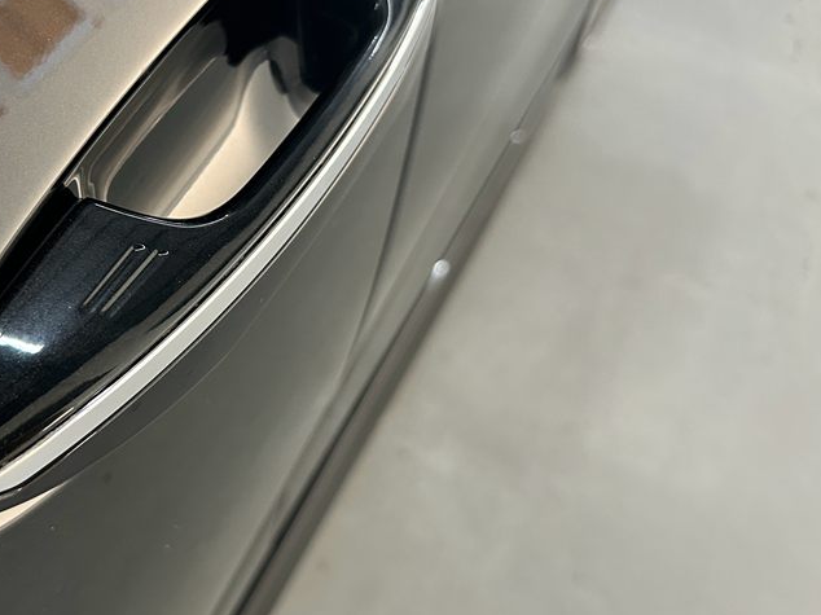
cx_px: 208
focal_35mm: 42
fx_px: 996
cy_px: 290
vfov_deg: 34.3
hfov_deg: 43.4
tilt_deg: -49.5
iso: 200
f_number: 1.5
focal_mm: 5.7
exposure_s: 1/60
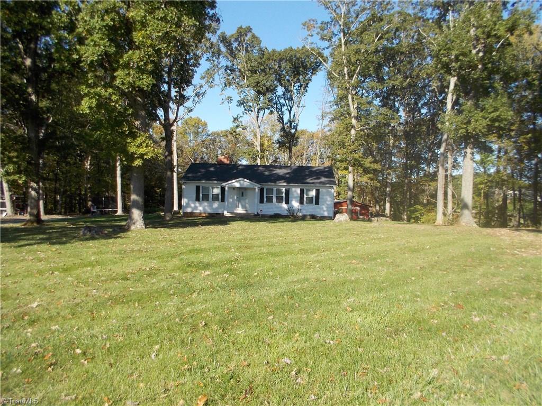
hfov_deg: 61.7
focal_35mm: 29
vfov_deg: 48.2
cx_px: 271
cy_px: 203
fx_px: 454
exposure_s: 1/400
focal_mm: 4.1
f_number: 3.3
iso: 80
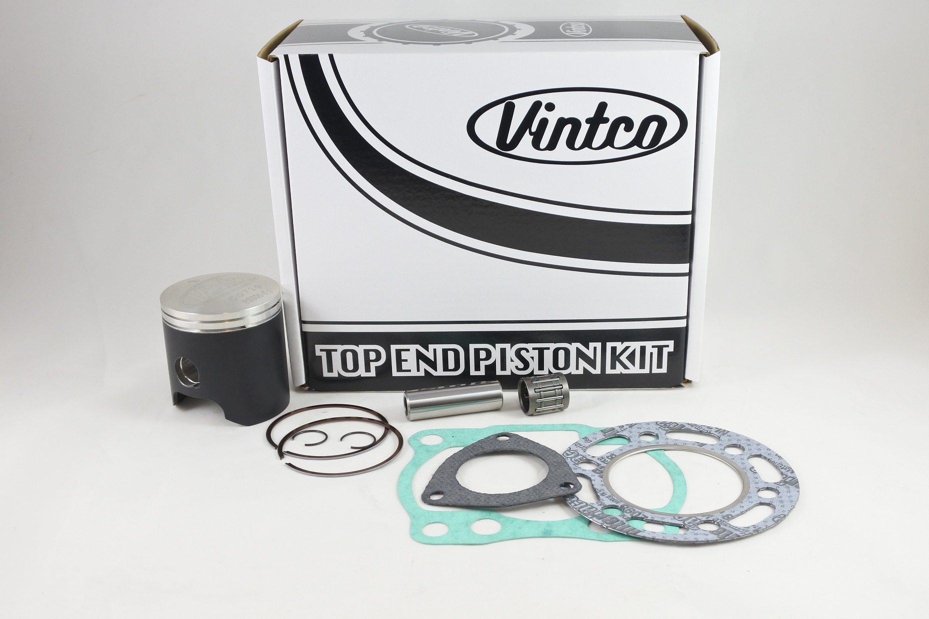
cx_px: 464
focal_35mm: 39
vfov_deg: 34.2
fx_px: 1006
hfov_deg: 49.6
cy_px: 310
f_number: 4.2
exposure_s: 1/125
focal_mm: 14.7
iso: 560
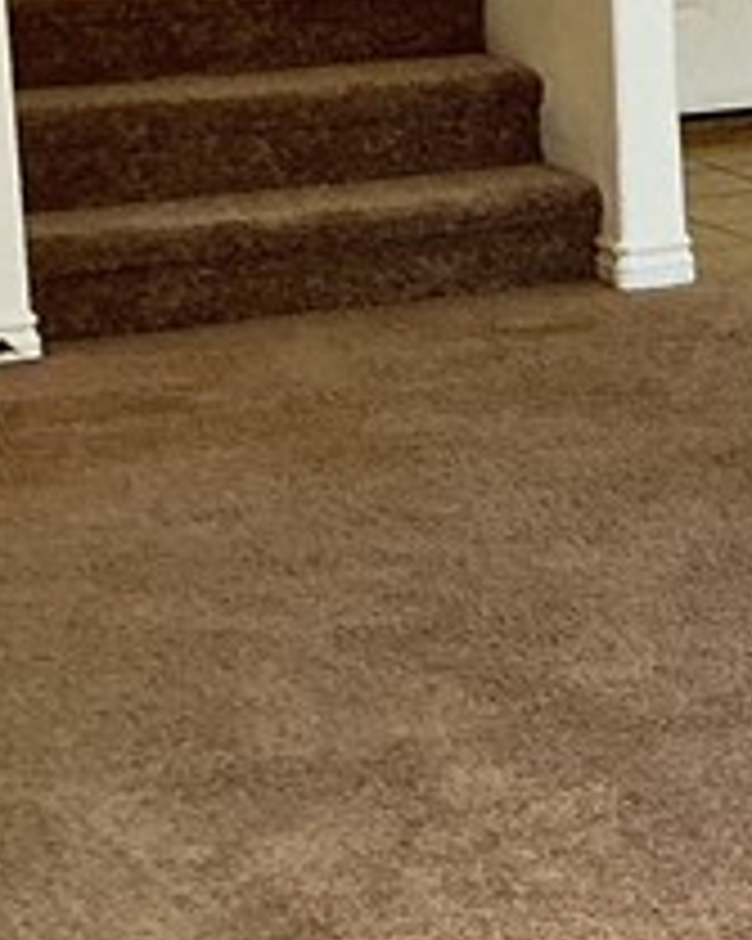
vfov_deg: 13.8
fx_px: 3870
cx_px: 1599
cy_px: 319
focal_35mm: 139
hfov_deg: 10.1
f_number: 1.8
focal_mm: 3
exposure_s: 1/60
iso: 100
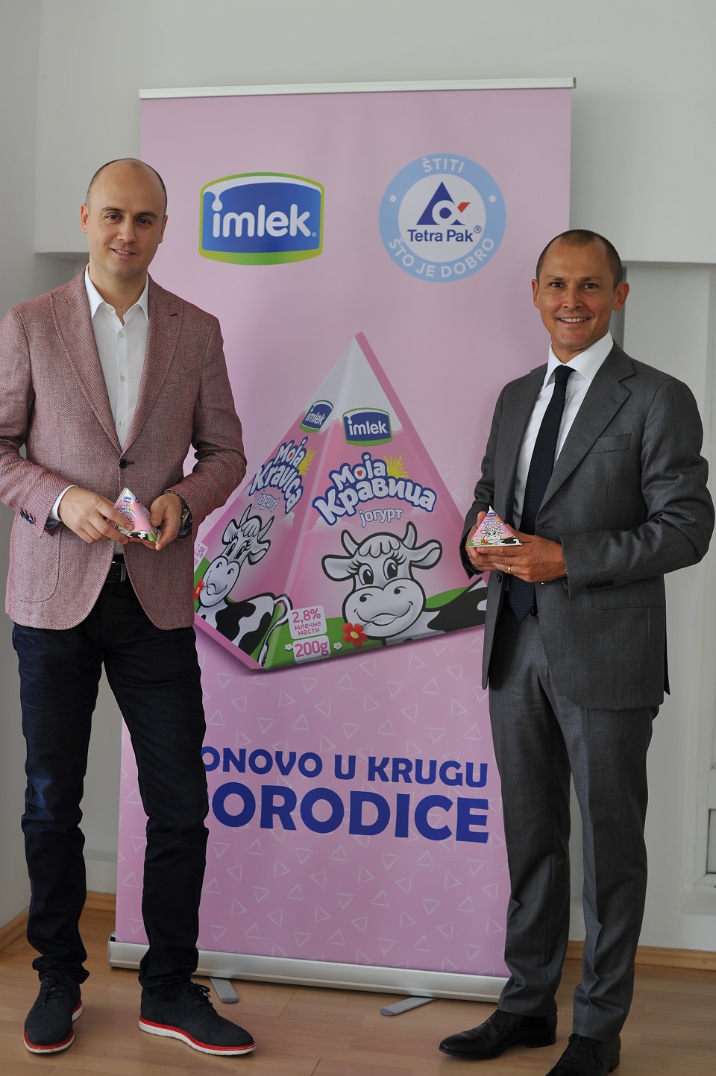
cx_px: 317
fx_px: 1763
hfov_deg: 23.0
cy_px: 528
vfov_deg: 34.0
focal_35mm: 59
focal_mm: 50
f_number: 2.5
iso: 280
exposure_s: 1/125
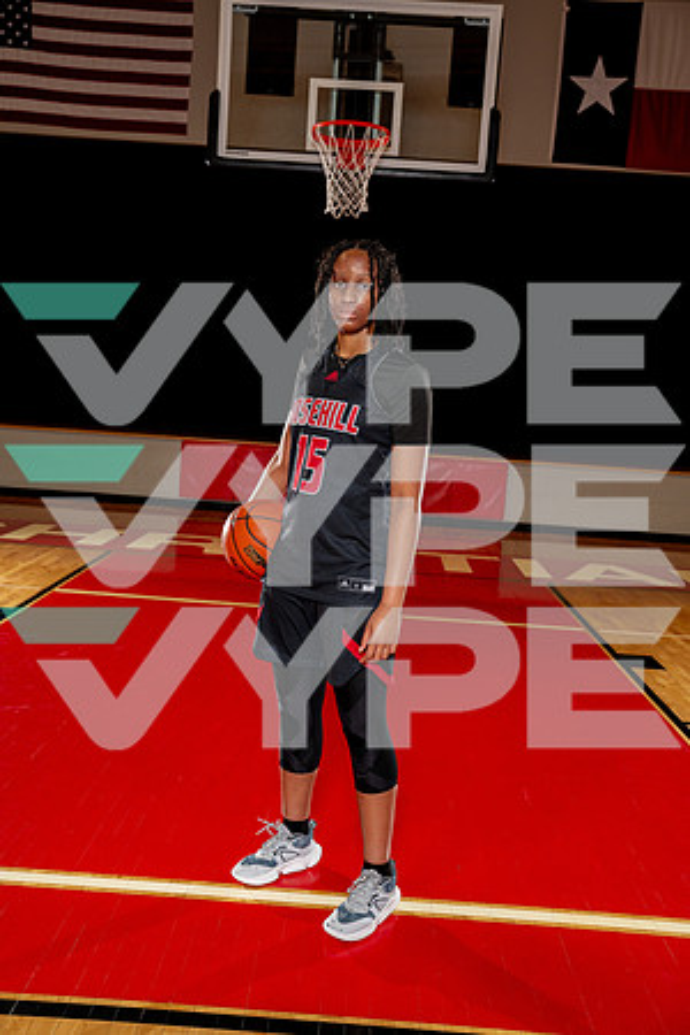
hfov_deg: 40.0
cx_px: 345
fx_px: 949
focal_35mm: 33
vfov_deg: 57.2
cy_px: 518
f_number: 4
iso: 400
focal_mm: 33
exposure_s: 1/250
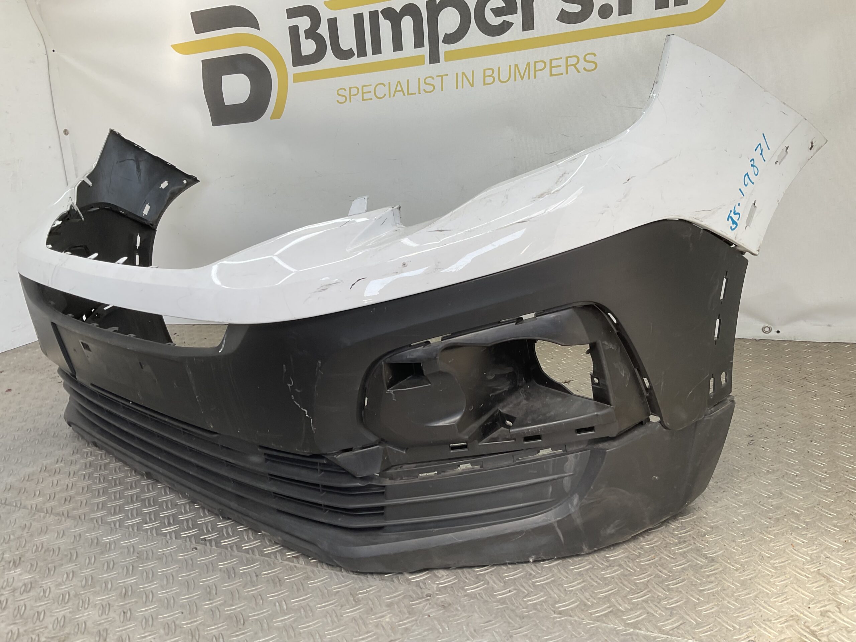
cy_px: 321
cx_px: 428
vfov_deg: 48.2
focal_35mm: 29
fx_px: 717
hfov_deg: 61.7
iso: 16
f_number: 1.8
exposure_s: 1/197
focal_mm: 3
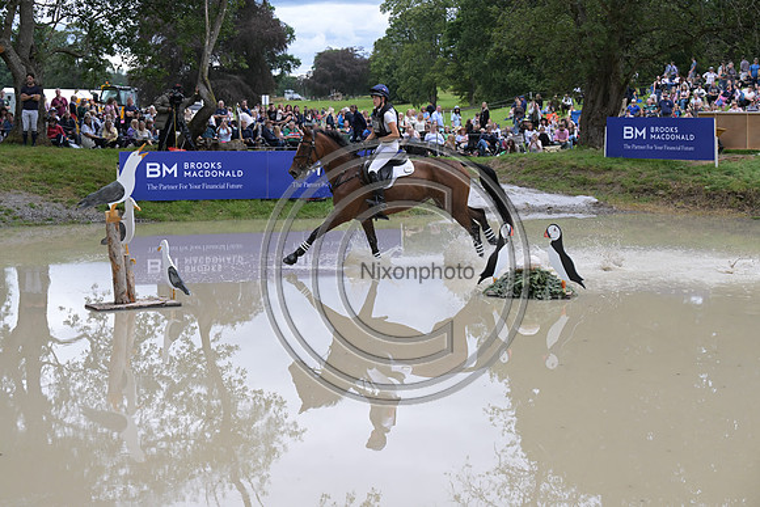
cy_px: 254
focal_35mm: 70
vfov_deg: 19.5
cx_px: 380
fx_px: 1478
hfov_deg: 28.8
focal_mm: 70
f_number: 5.6
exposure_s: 1/1250
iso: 1000
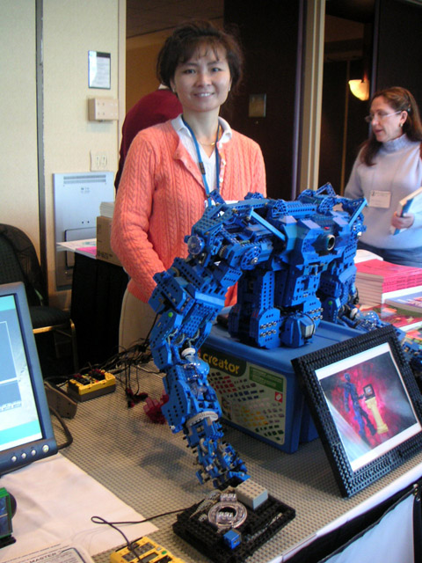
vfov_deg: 50.1
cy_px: 282
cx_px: 211
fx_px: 601
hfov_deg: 38.7
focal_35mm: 37
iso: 100
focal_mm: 5.7
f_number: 2.8
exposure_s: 1/10
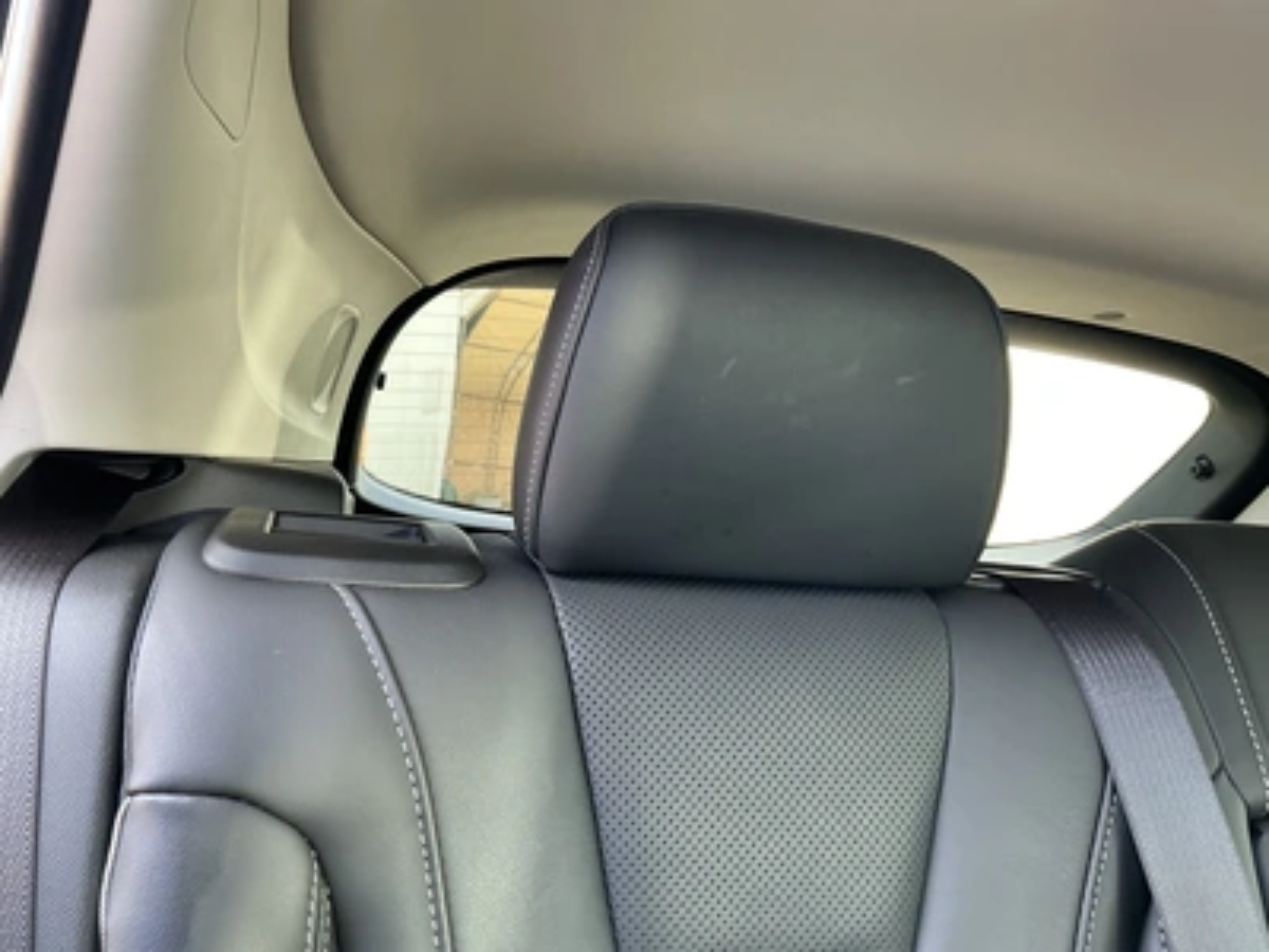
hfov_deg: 63.4
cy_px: 476
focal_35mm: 28
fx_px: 1026
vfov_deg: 49.7
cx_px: 634
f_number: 1.8
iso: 64
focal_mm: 3
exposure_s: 1/71
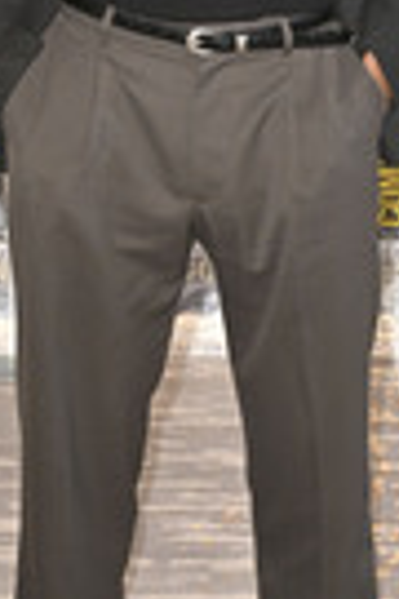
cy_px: 98
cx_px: 208
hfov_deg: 13.2
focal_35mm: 104
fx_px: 1729
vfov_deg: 19.4
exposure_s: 1/250
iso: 2000
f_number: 6.3
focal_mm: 35
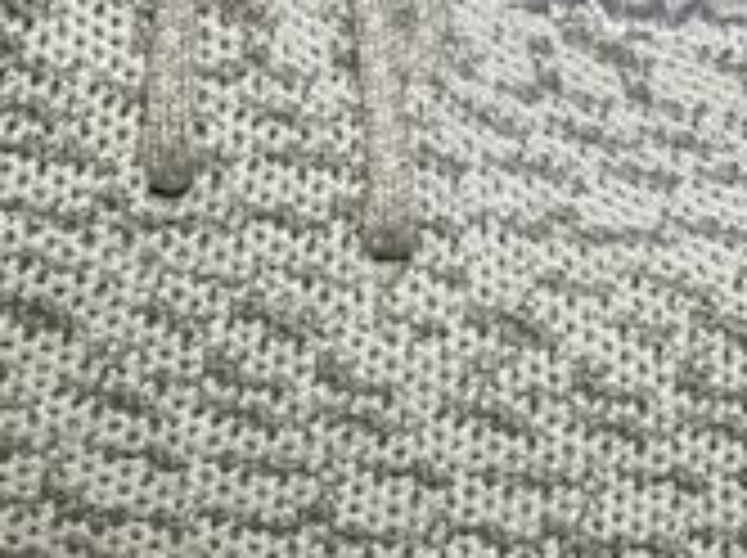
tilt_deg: -35.9
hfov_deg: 17.1
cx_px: -54
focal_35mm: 112
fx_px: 2413
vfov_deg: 12.7
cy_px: -189
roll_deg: -1.4
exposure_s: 1/33
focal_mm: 4.15
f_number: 2.2
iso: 200
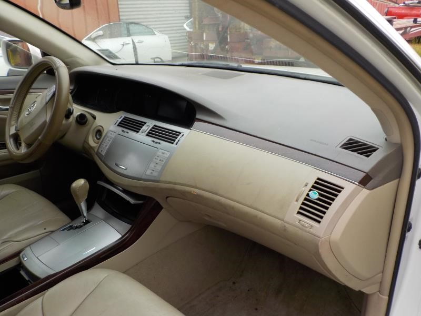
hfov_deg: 60.0
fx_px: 365
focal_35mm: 30
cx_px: 210
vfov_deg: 46.8
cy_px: 158
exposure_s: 1/160
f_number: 3.3
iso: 125
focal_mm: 4.1
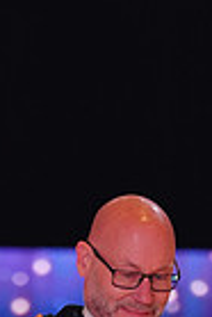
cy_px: 634
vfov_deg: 2.8
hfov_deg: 1.9
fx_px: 6353
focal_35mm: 721
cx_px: 33
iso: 800
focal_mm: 173
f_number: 2.8
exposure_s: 1/250
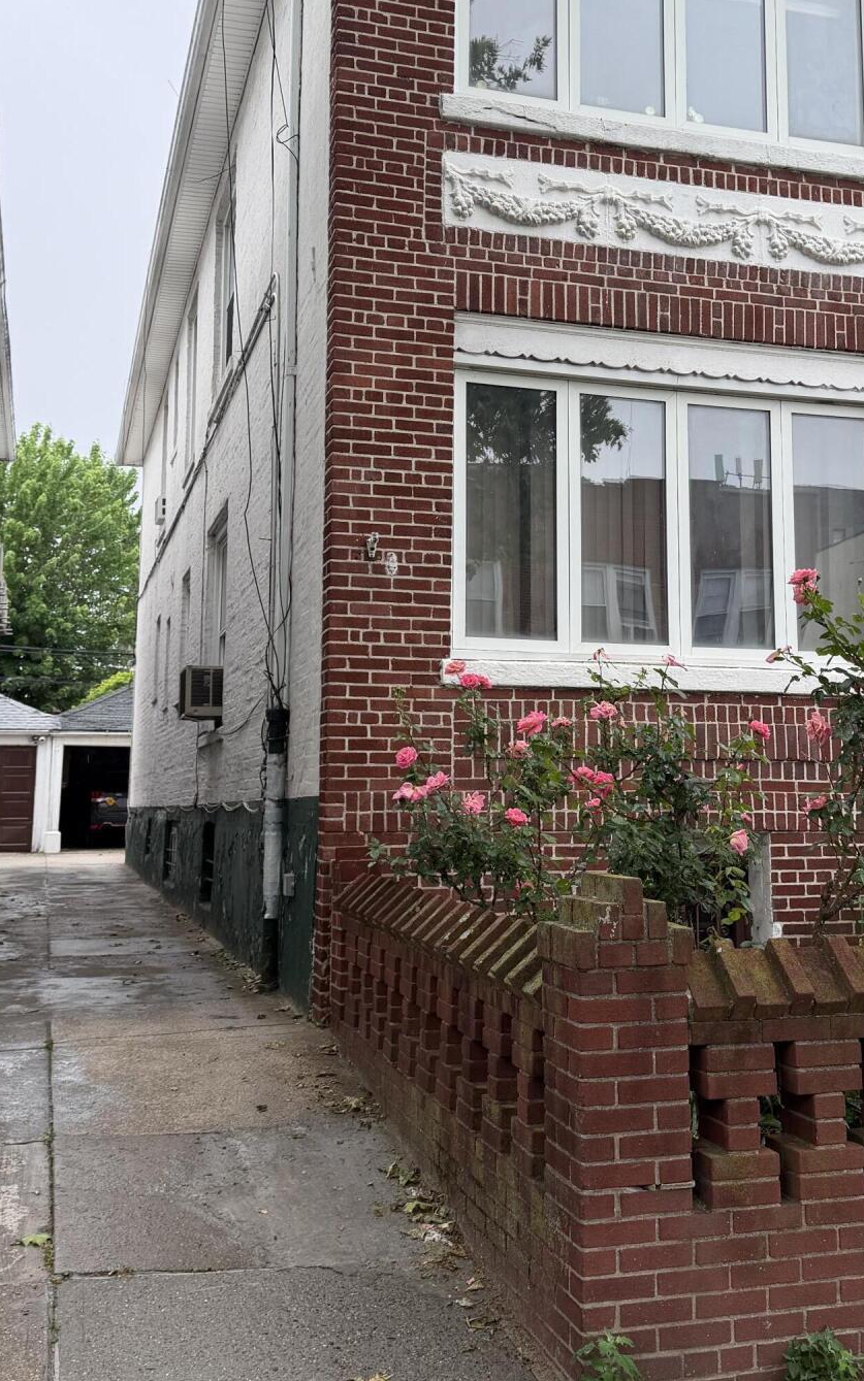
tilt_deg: +6.6
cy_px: 582
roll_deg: +2.2
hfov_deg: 33.5
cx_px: 505
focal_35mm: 38
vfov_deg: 51.3
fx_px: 1431
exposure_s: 1/448
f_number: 1.78
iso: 100
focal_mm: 6.76
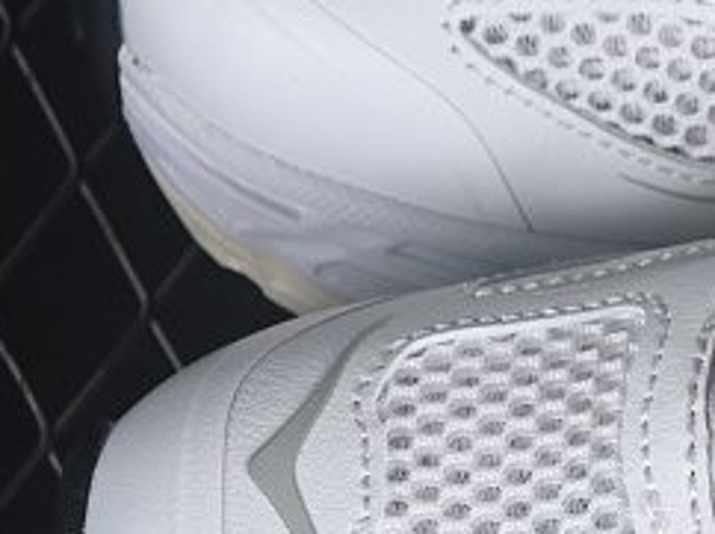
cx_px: 1374
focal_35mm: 322
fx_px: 6644
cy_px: 327
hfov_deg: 6.0
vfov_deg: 4.6
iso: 160
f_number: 7.1
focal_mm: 50
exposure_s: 1/80
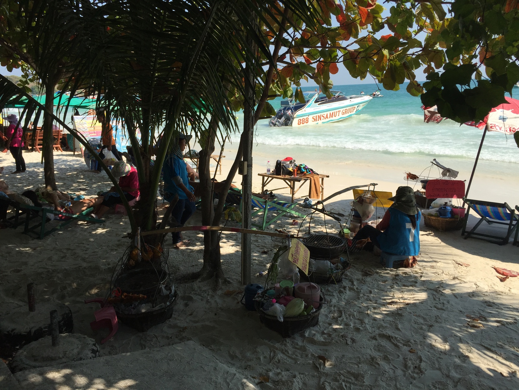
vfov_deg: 48.2
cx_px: 260
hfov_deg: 61.7
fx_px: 435
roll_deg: +0.4
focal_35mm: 29
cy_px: 195
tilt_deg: -13.3
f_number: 2.2
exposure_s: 1/1799
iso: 32
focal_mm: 4.15
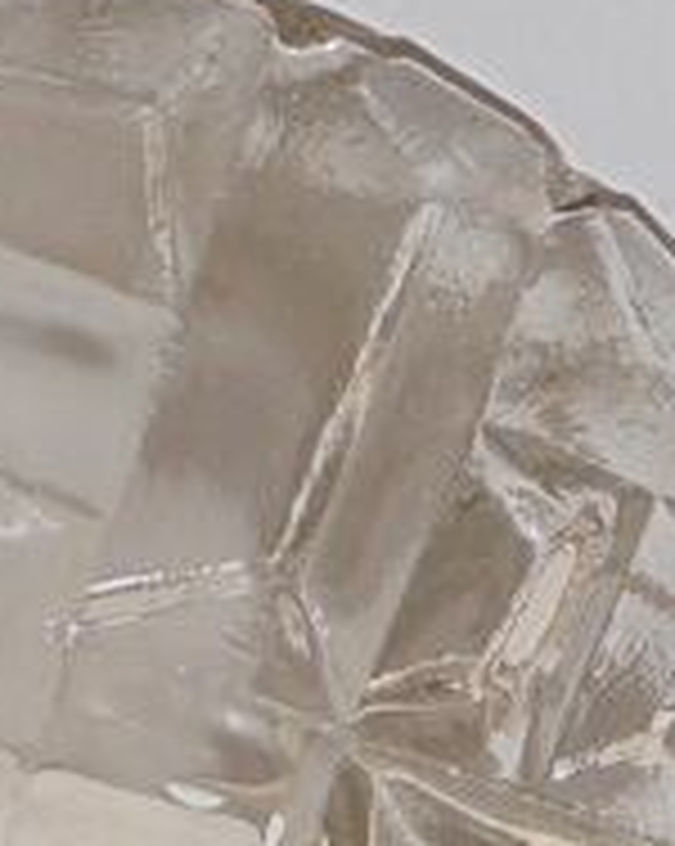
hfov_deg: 8.5
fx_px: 4452
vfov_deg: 10.6
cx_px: -241
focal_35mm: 178
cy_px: 1179
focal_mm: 6.9
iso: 100
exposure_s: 1/60
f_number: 4.2
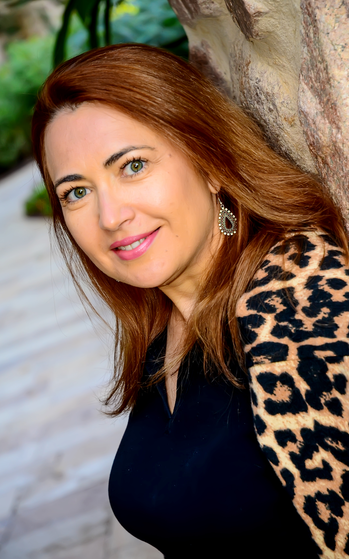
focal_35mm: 107
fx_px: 1628
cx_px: 167
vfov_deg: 19.5
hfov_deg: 12.2
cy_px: 280
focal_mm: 70
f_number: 4.5
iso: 500
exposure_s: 1/125
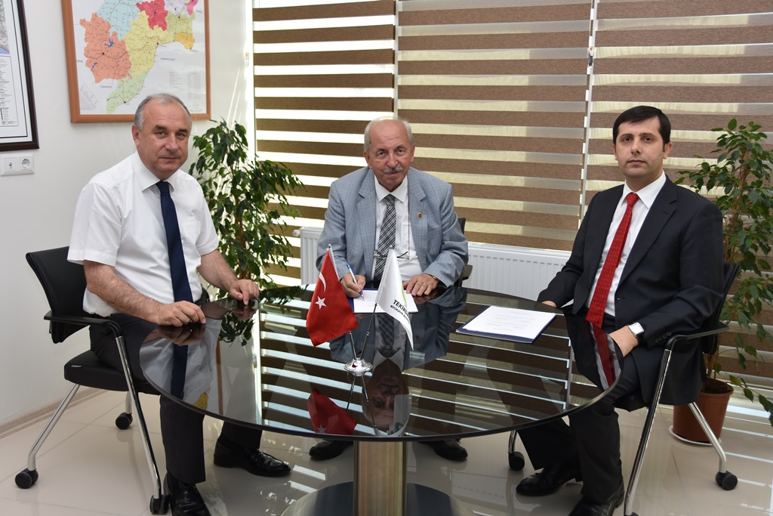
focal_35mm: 36
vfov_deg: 36.9
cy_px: 258
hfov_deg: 53.1
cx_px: 386
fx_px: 773
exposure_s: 1/60
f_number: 4
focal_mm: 24
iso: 100
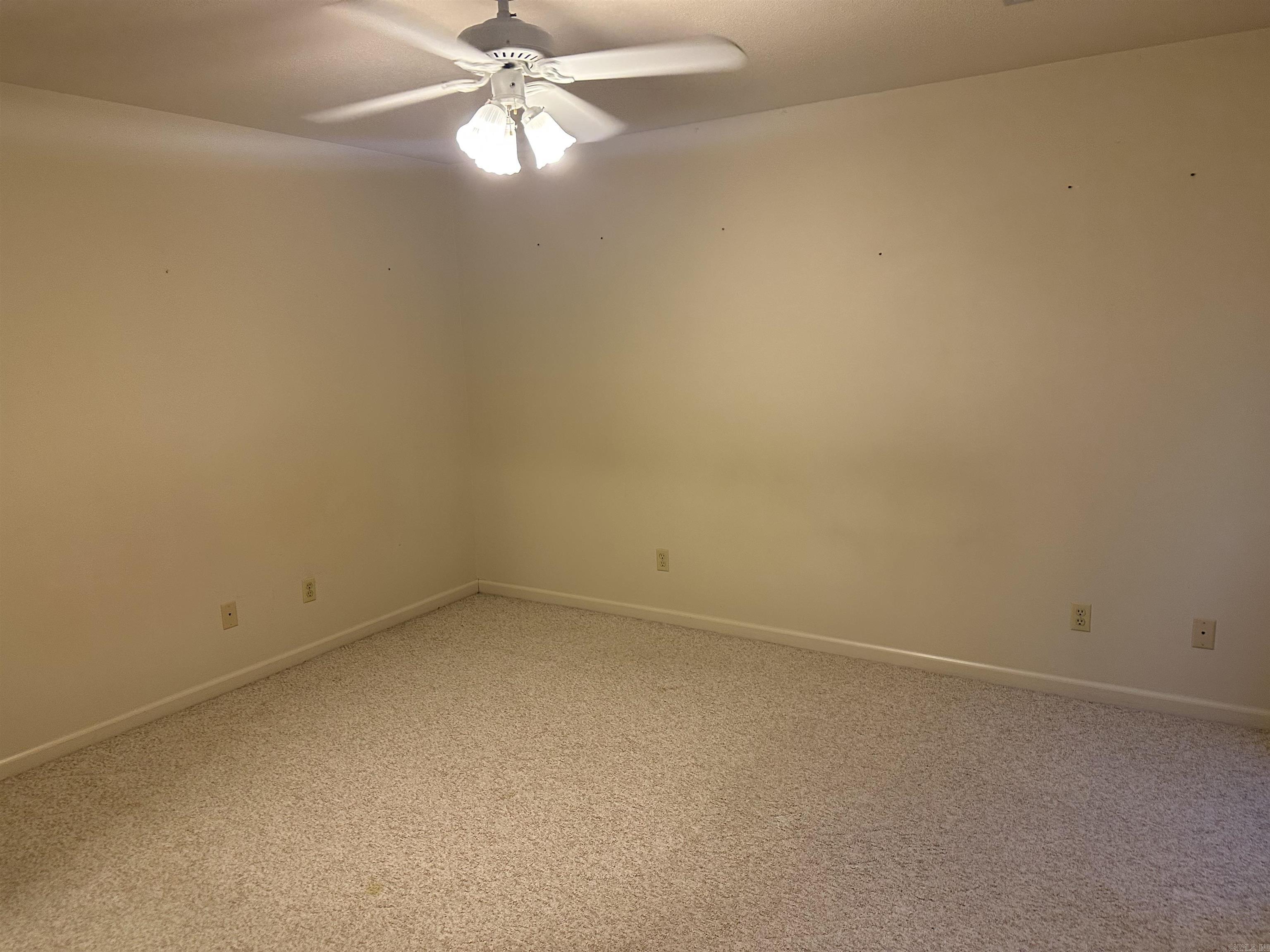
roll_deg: -1.9
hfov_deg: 71.6
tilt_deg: -9.0
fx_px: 881
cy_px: 476
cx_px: 635
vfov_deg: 56.8
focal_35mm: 24
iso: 200
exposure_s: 1/60
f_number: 1.78
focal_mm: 6.86
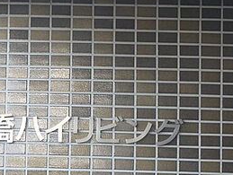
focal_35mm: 152
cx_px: 45
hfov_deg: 12.9
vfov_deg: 9.8
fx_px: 1025
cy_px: 143
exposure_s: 1/60
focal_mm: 15.8
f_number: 5.4
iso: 400
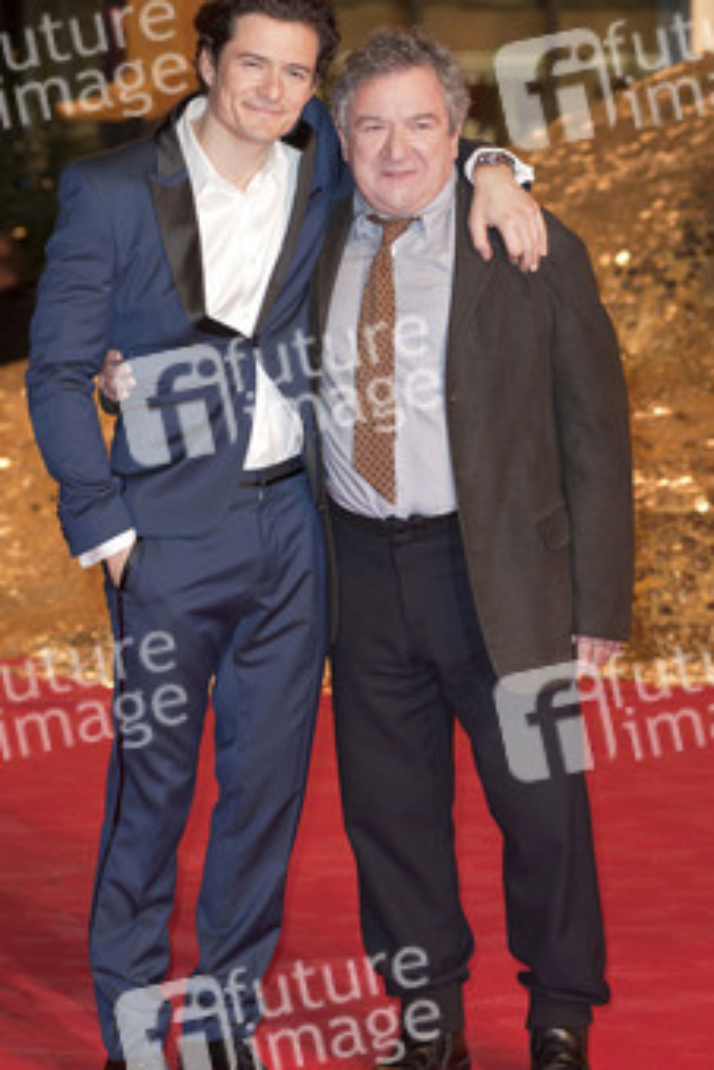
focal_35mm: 118
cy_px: 549
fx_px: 3510
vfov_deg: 17.3
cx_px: 371
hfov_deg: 11.6
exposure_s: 1/160
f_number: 5.6
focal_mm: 100
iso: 1000
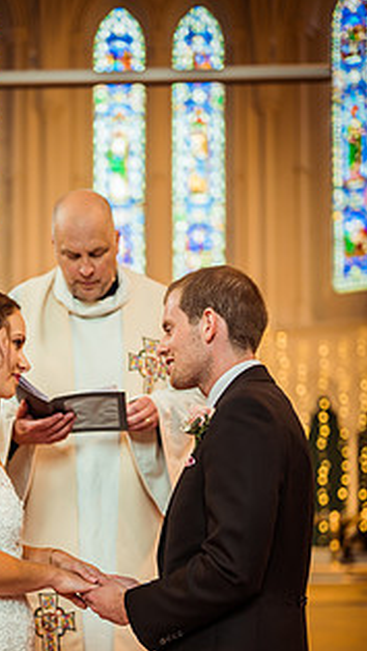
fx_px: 1295
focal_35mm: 75
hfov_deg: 16.0
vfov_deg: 27.9
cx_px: 80
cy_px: 458
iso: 400
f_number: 1.8
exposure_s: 1/160
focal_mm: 50
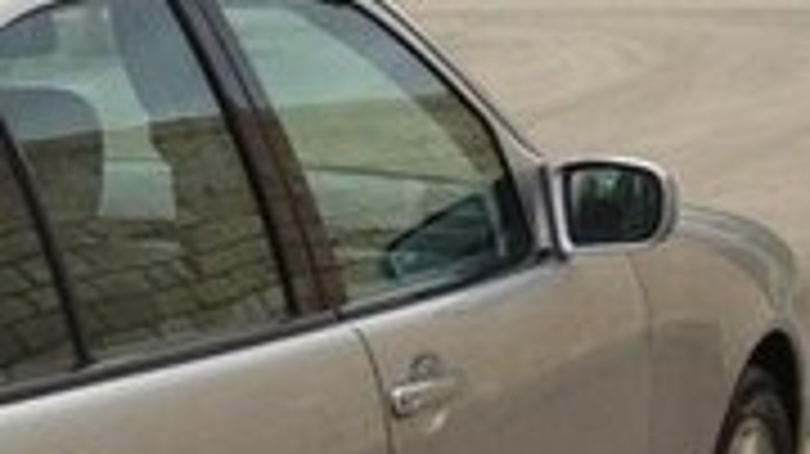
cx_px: -531
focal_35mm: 132
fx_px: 2833
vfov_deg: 8.9
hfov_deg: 14.7
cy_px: 681
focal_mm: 4.12
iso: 50
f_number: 2.4
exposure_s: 1/511
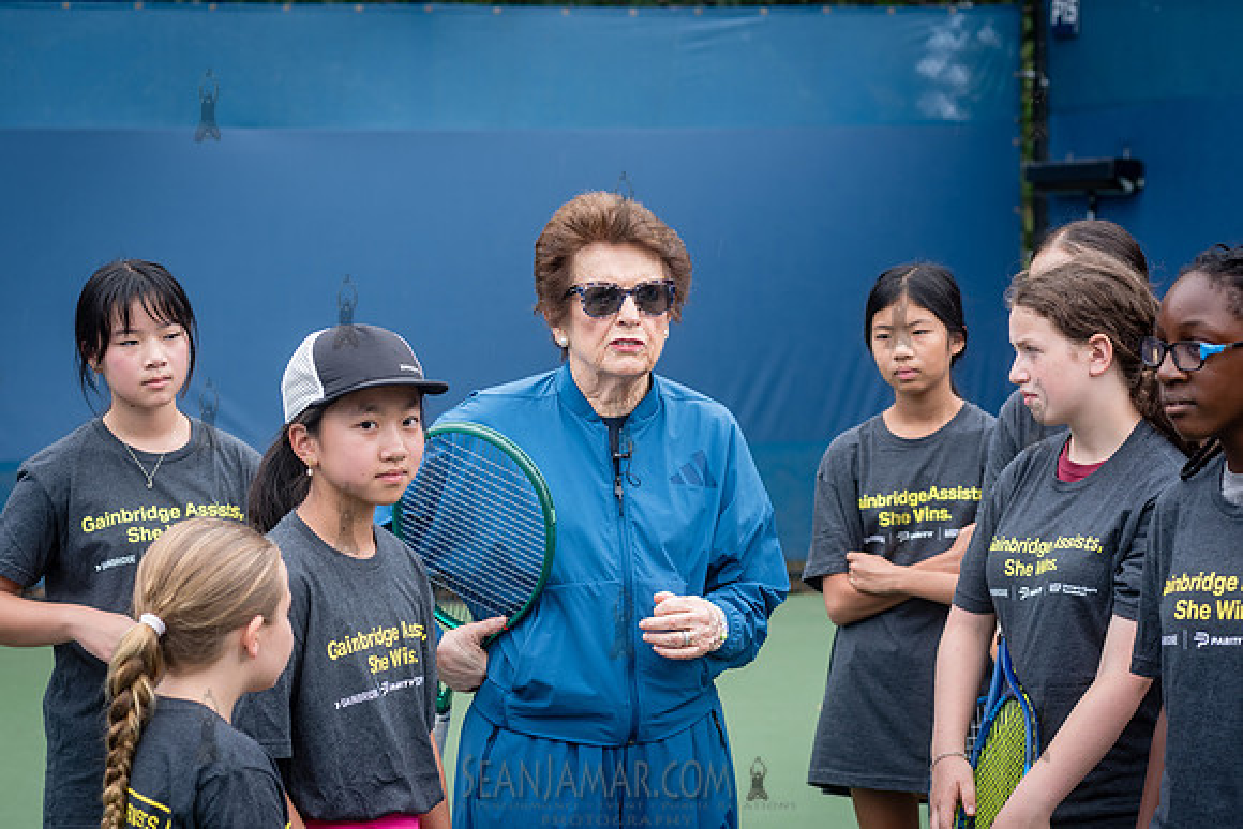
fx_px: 2986
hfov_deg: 23.5
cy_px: 448
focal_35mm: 86
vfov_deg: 15.8
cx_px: 614
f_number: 4.5
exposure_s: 1/200
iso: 200
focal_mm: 80
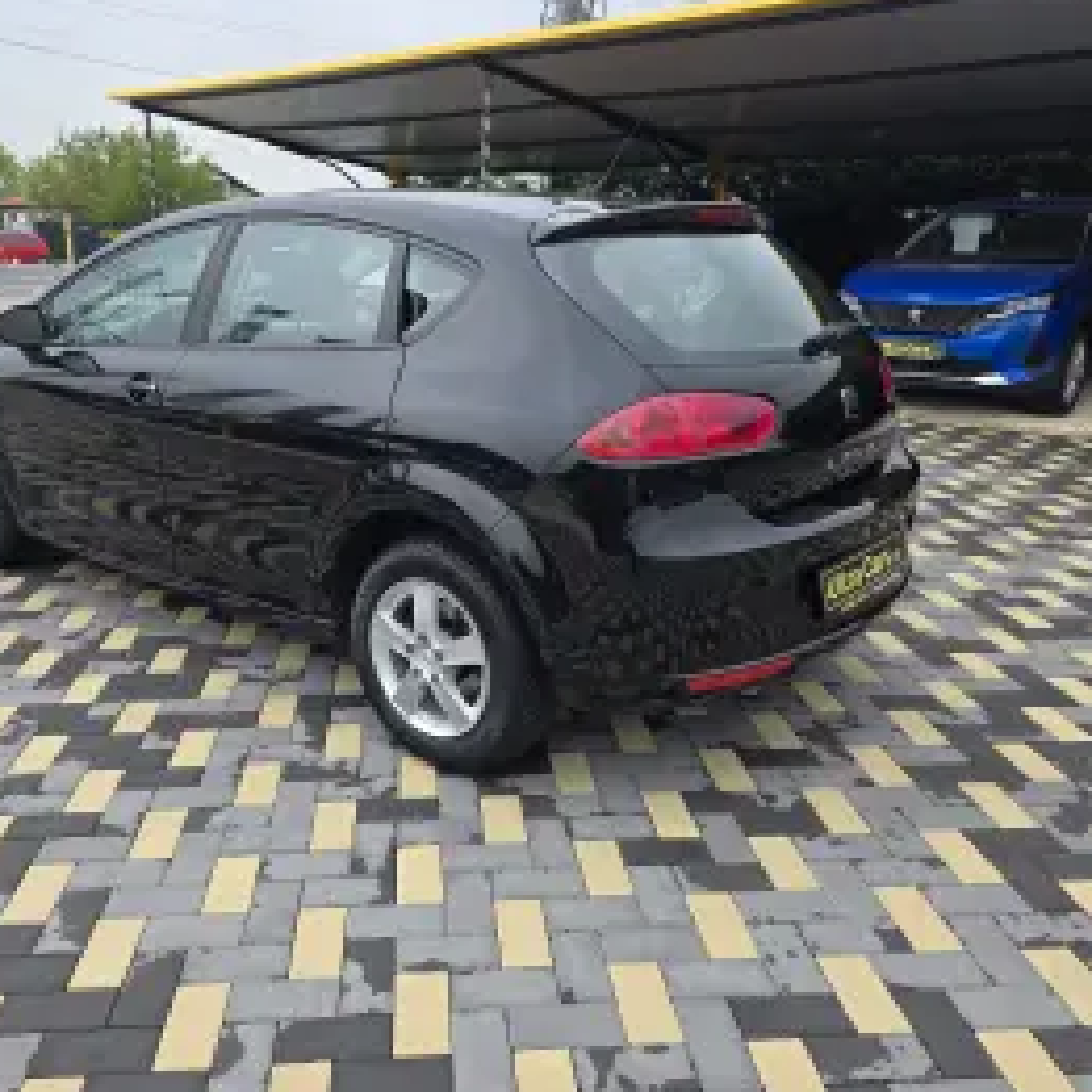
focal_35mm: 28
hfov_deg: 57.1
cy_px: 552
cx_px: 473
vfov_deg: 57.3
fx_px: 999
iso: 80
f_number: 1.7
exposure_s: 1/1513
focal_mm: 6.25
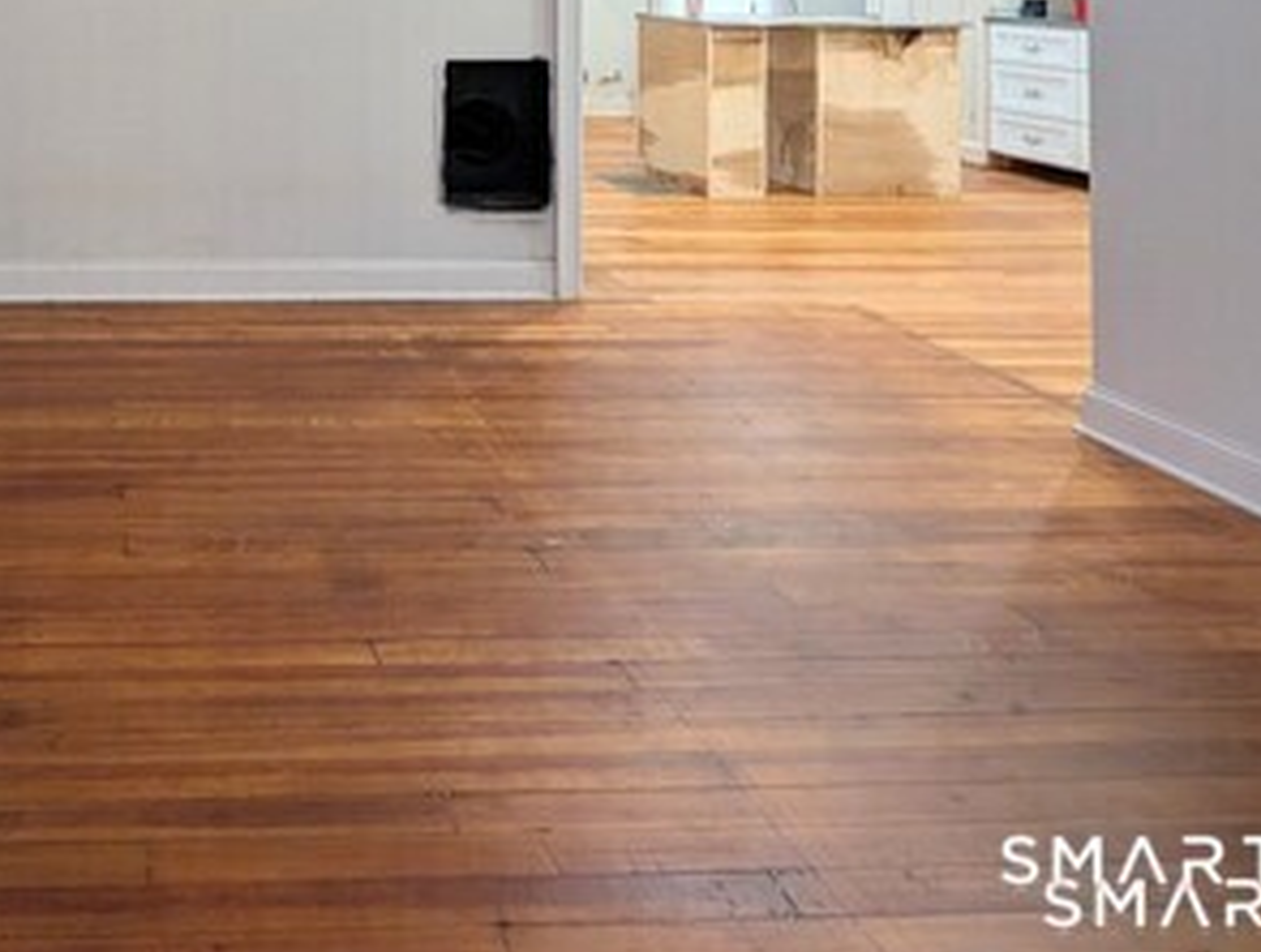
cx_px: 107
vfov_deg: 43.4
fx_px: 949
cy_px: -56
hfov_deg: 57.0
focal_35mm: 26
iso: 135
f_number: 1.7
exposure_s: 1/60
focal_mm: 2.02
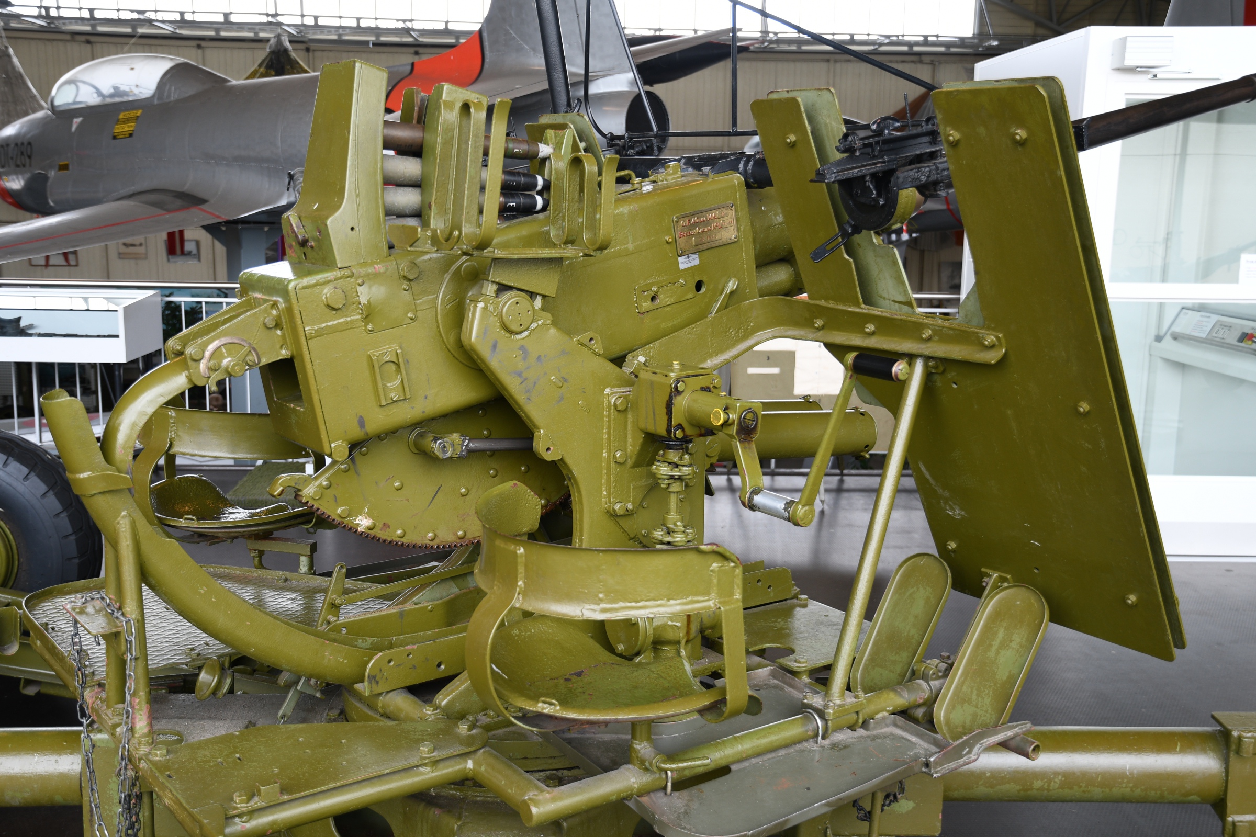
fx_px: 1291
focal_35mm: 37
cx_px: 628
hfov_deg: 51.9
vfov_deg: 35.9
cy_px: 418
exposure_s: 1/50
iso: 125
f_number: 3.5
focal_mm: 25
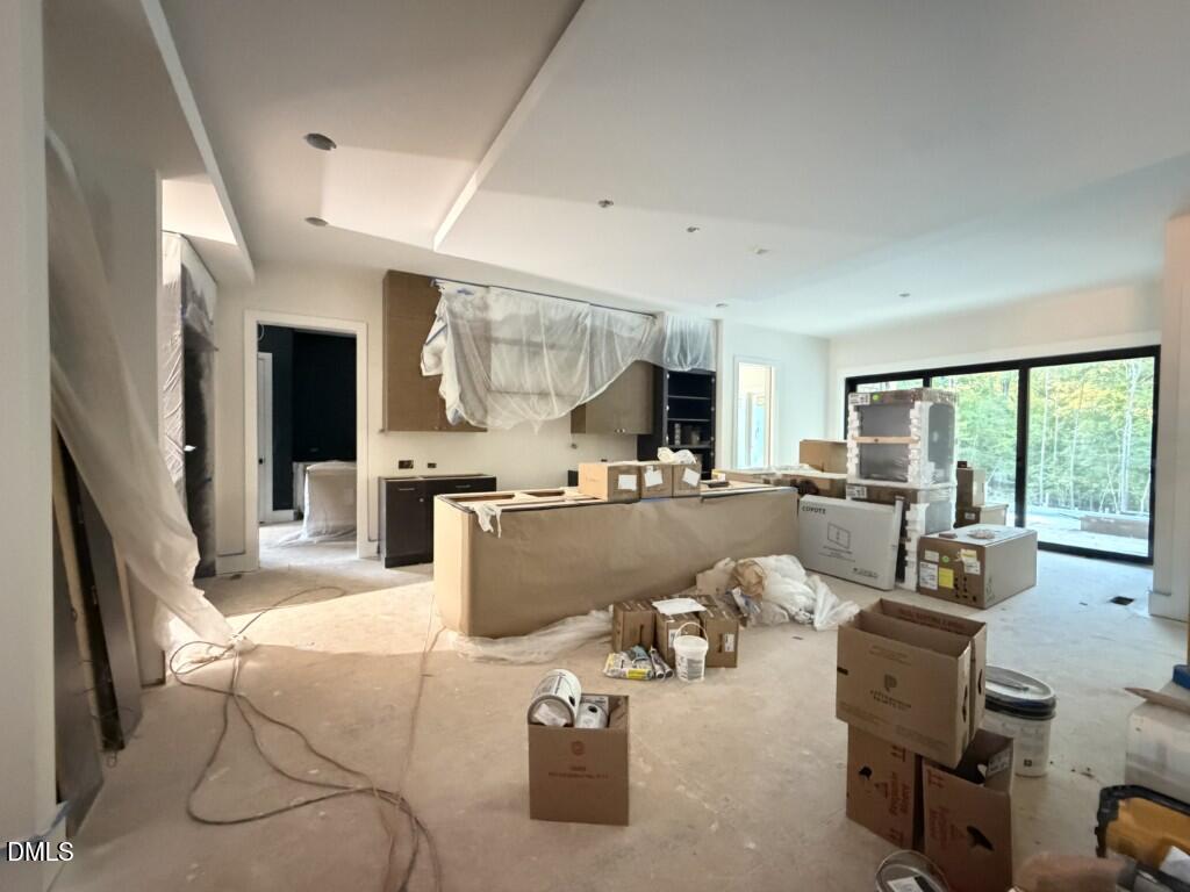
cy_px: 446
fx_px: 481
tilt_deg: -0.7
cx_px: 595
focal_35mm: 14
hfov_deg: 102.1
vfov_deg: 85.7
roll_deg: +0.2
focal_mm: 2.22
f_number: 2.2
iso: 2000
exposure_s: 1/30
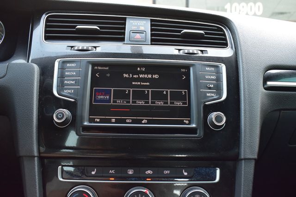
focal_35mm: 33
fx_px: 271
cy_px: 98
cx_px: 148
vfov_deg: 39.9
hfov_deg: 57.2
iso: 1000
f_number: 6.3
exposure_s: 1/15
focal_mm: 22
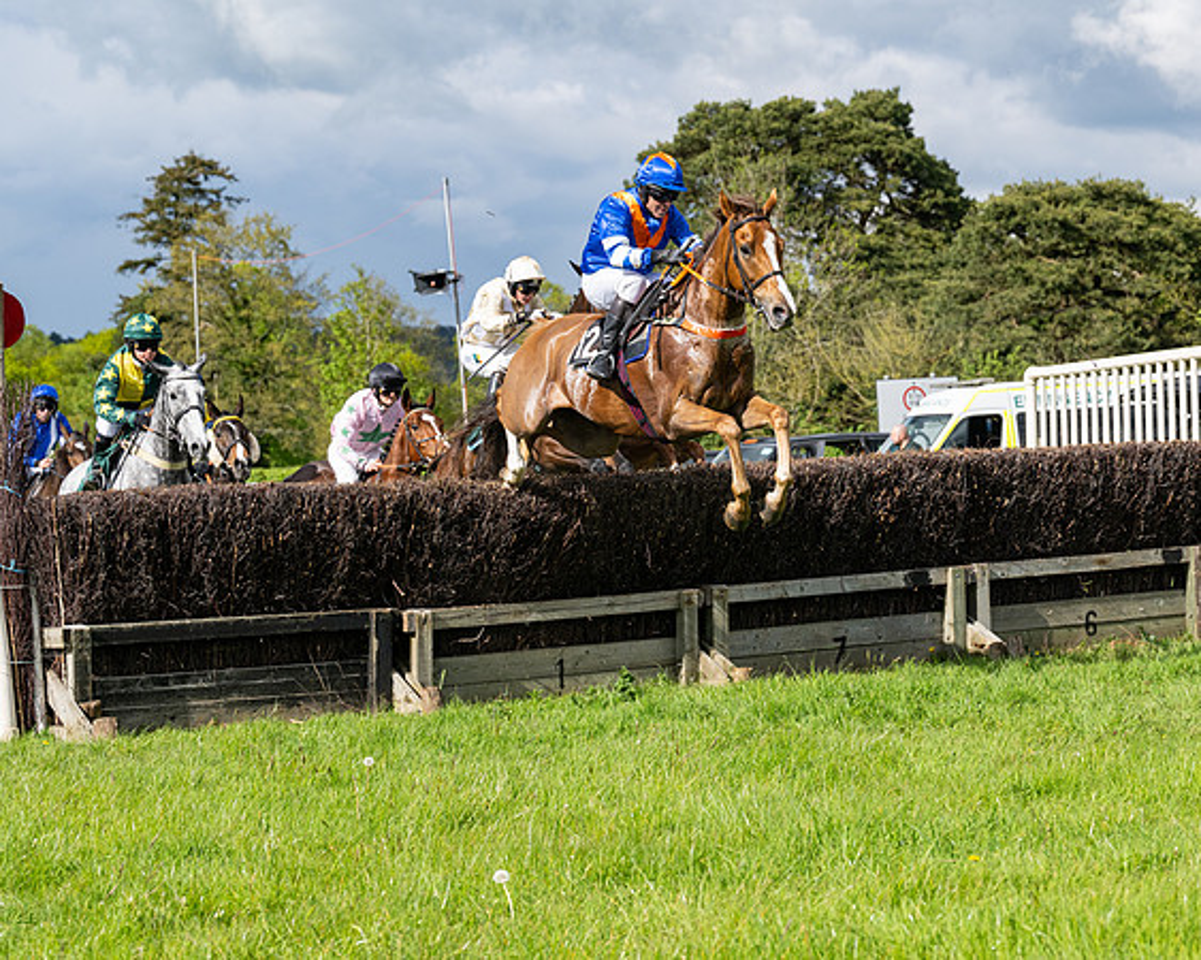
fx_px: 3355
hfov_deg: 20.3
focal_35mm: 94
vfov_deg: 16.3
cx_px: 616
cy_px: 492
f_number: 5
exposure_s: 1/2500
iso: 400
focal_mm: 77
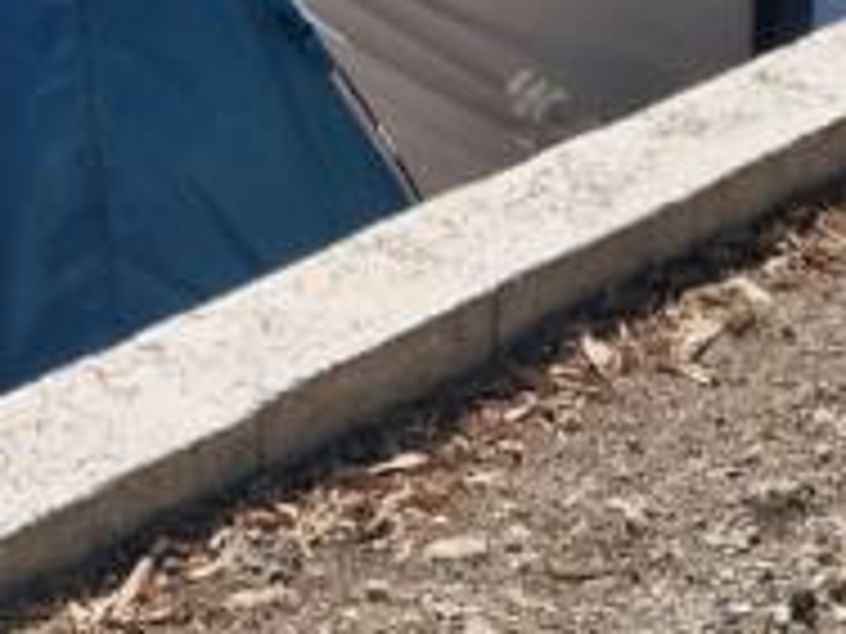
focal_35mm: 125
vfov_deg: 11.0
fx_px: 3055
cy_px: -553
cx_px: 324
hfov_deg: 15.8
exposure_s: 1/2832
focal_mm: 5.4
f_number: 1.8
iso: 50
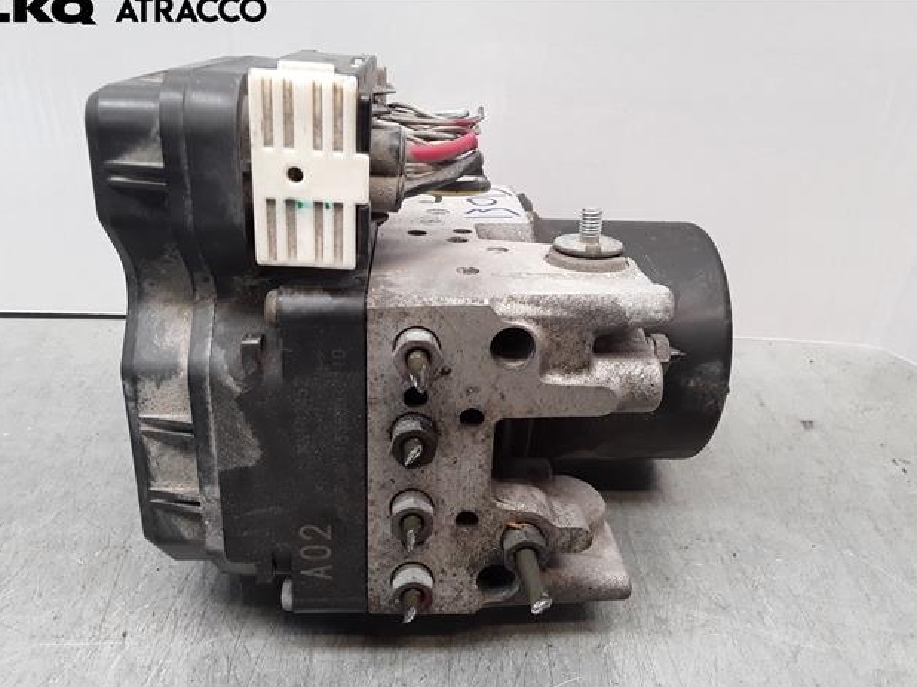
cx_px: 456
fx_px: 768
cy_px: 350
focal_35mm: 29
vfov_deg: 48.2
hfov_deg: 61.7
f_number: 1.9
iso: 50
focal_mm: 2.91
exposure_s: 1/50
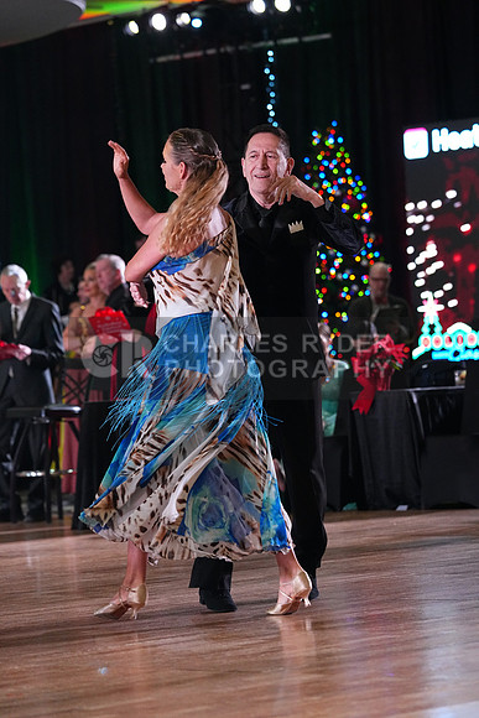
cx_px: 240
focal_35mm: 151
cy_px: 359
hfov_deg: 9.1
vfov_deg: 13.6
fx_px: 3012
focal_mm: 151
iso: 6400
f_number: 4.5
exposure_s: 1/400
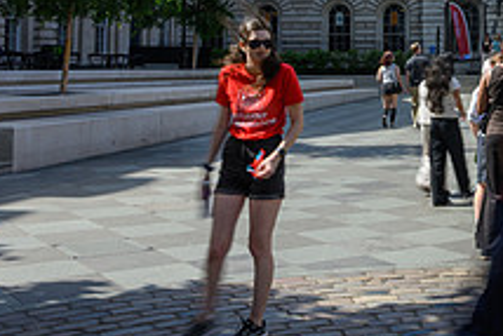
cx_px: 552
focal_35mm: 66
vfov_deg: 20.0
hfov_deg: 27.8
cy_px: -4
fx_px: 923
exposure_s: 1/13
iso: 50
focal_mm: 24
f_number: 20
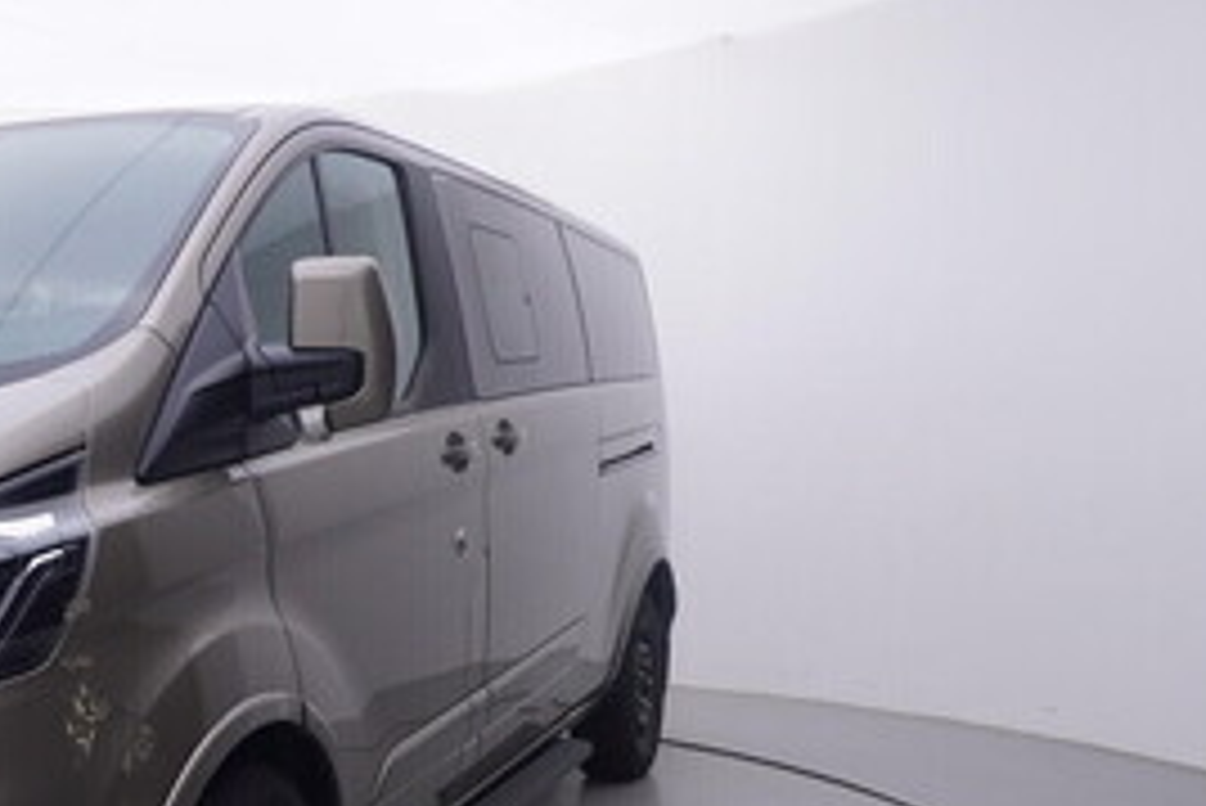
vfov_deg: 28.7
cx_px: 133
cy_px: 633
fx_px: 1543
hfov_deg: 39.7
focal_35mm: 46
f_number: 5
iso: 200
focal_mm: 15
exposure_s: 1/80
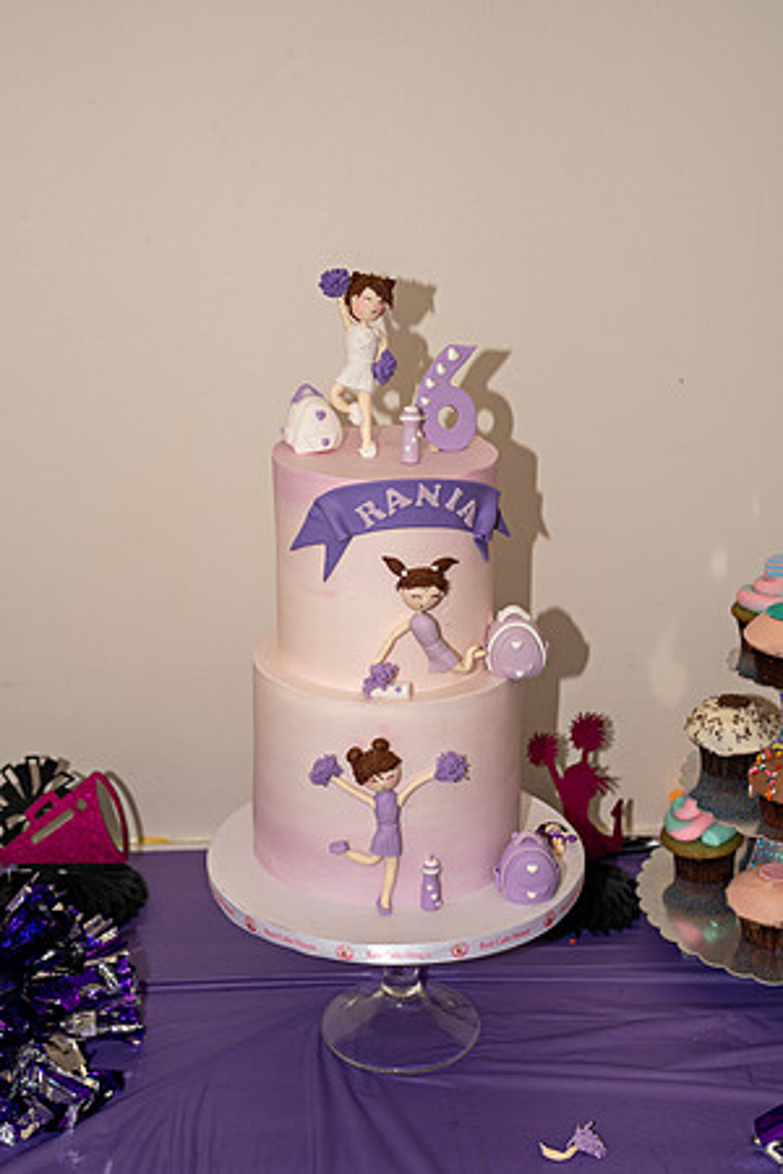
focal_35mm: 43
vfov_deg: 45.4
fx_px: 1403
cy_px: 587
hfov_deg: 31.2
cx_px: 392
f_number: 4.5
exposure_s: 1/160
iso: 320
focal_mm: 43
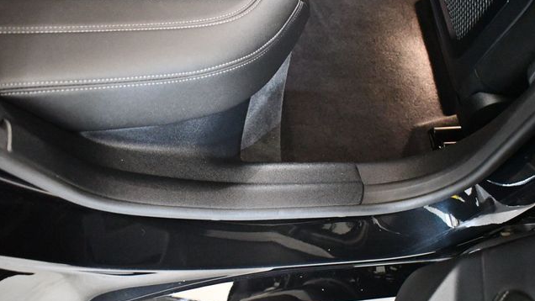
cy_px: 177
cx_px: 268
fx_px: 539
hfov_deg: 52.8
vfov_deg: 31.1
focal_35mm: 38
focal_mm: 18
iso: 12800
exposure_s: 1/60
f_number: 3.5
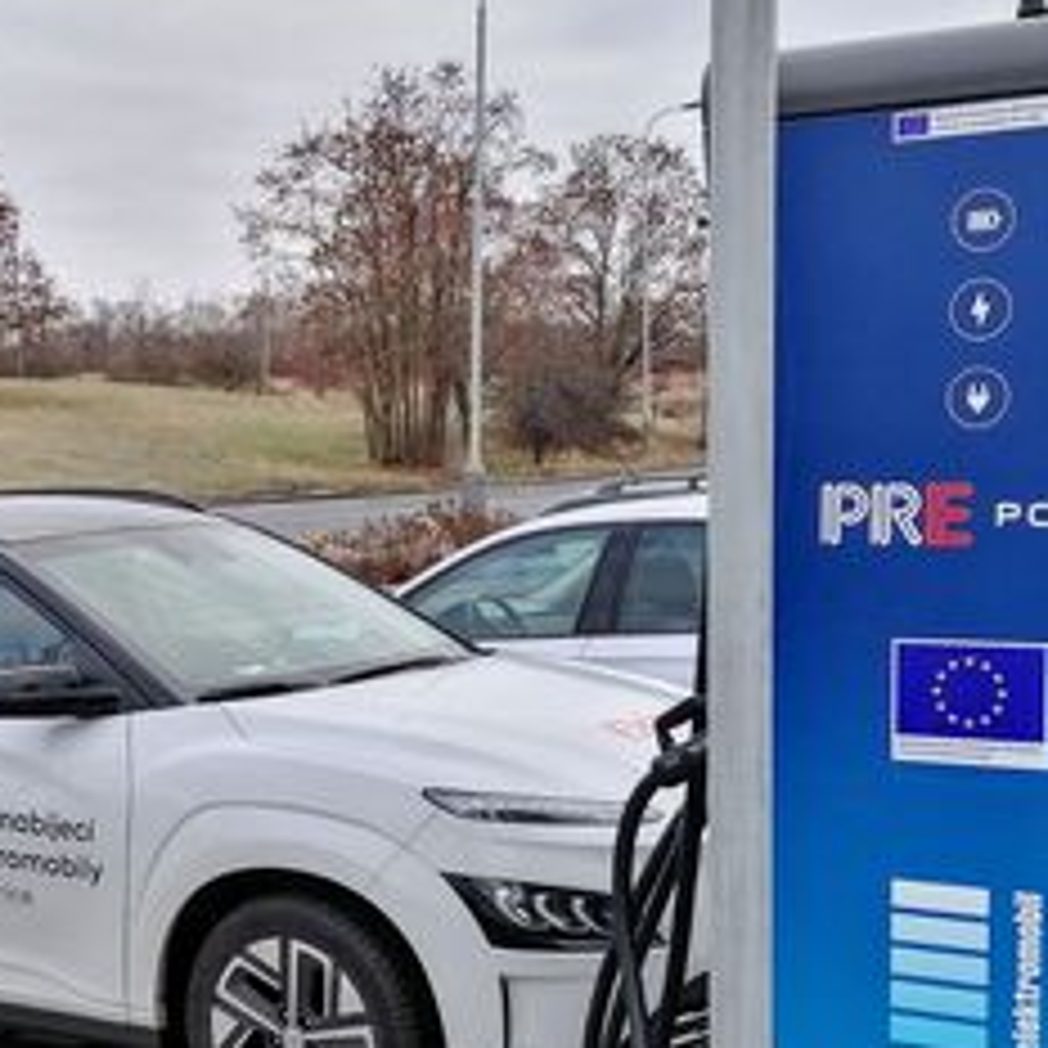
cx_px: 274
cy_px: 688
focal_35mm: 63
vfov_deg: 27.2
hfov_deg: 27.0
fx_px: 2158
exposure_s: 1/286
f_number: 1.8
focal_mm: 5.3
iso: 50
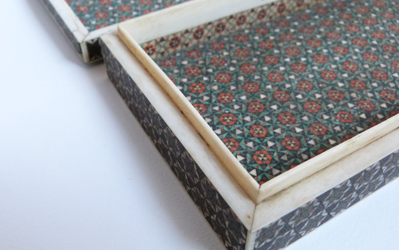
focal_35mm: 37
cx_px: 198
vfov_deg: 34.4
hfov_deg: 52.7
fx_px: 402
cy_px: 123
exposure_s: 1/40
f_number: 3
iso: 400
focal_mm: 6.1
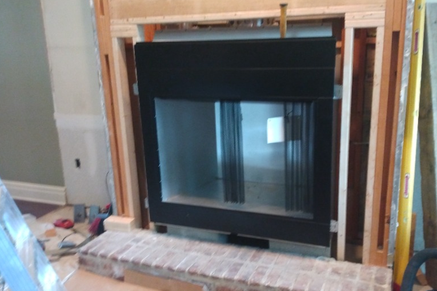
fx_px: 303
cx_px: 247
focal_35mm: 25
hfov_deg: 71.2
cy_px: 148
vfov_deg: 51.3
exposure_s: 1/20
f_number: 2
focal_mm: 3.54
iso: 744
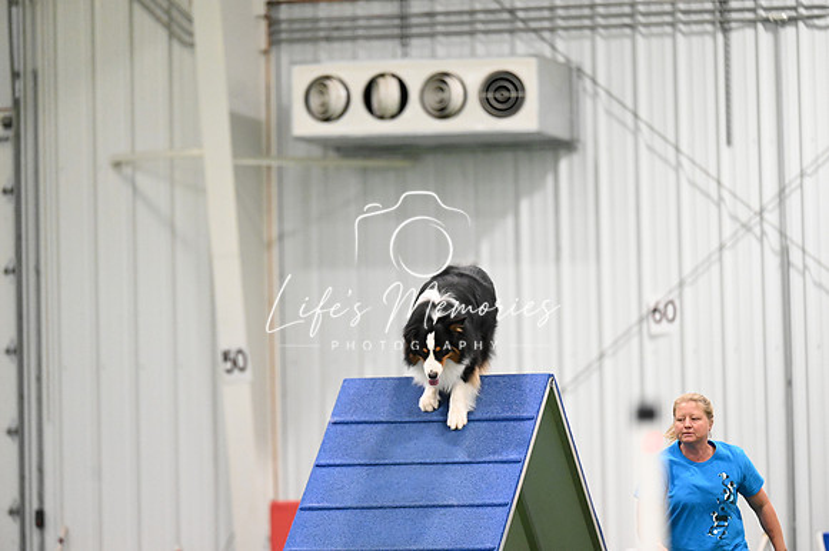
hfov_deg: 10.3
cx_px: 414
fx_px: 4603
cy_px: 276
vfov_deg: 6.9
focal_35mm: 200
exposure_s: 1/1250
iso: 10000
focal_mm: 200
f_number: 3.2
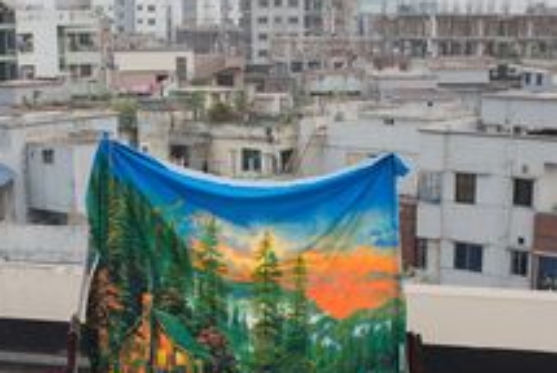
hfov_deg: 30.9
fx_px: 1007
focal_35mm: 65
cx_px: 254
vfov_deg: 20.8
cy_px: 291
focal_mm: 35
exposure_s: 1/80
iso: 1250
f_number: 9
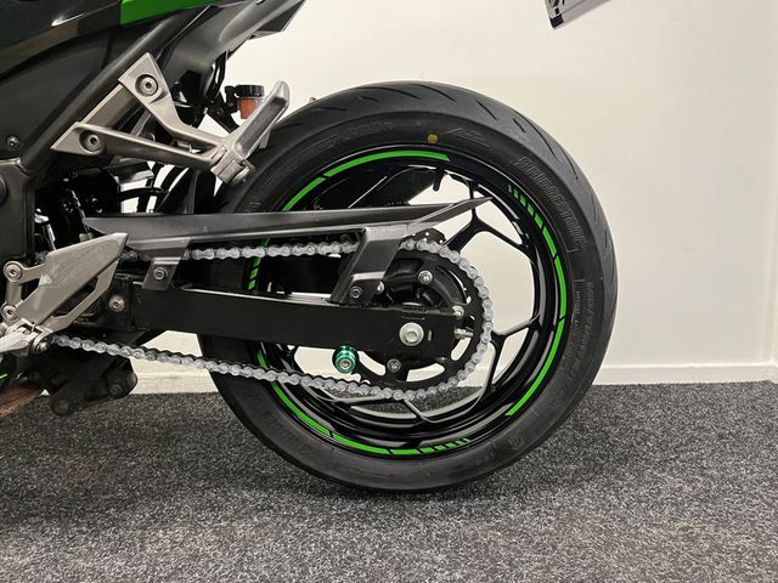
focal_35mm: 26
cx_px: 389
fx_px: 584
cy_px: 292
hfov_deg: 67.3
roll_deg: +1.0
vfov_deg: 53.1
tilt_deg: -7.9
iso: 250
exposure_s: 1/50
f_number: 1.6
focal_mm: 5.1
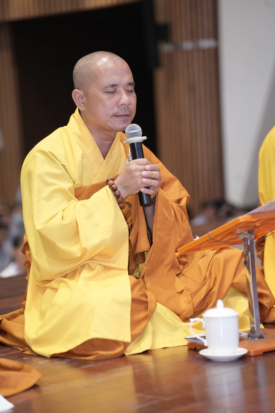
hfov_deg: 12.5
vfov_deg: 18.6
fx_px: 1260
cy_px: 206
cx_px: 138
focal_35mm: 110
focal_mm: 110
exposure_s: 1/160
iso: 1600
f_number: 2.8
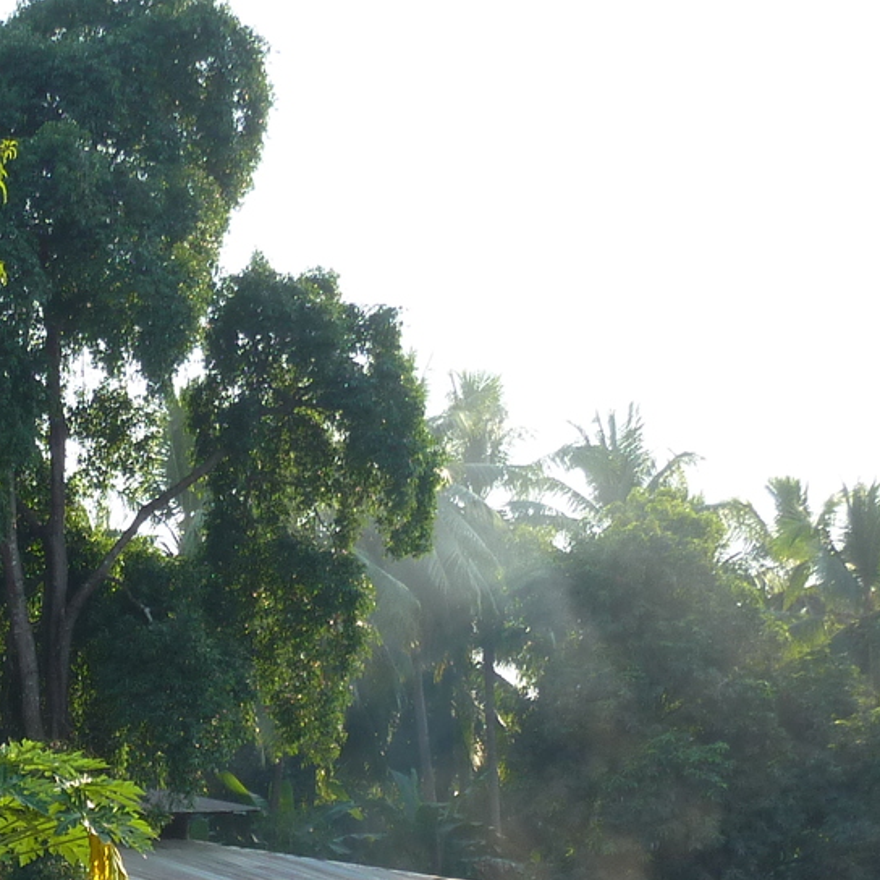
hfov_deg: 16.1
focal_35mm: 104
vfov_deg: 16.6
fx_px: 2991
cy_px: 747
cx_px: -171
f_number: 4
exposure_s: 1/160
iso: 80
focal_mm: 6.5
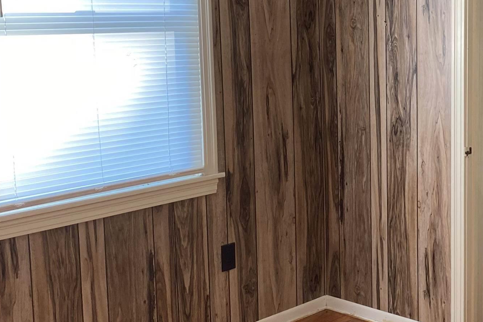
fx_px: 832
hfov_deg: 30.5
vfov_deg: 21.9
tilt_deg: -9.5
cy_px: 143
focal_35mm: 62
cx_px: 462
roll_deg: -1.3
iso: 125
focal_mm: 4.25
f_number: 1.8
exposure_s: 1/106
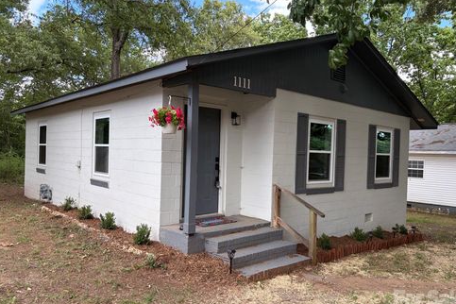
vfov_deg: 46.4
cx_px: 231
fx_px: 355
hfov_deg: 65.5
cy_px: 158
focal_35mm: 28
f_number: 1.6
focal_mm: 5.96
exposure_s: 1/371
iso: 64
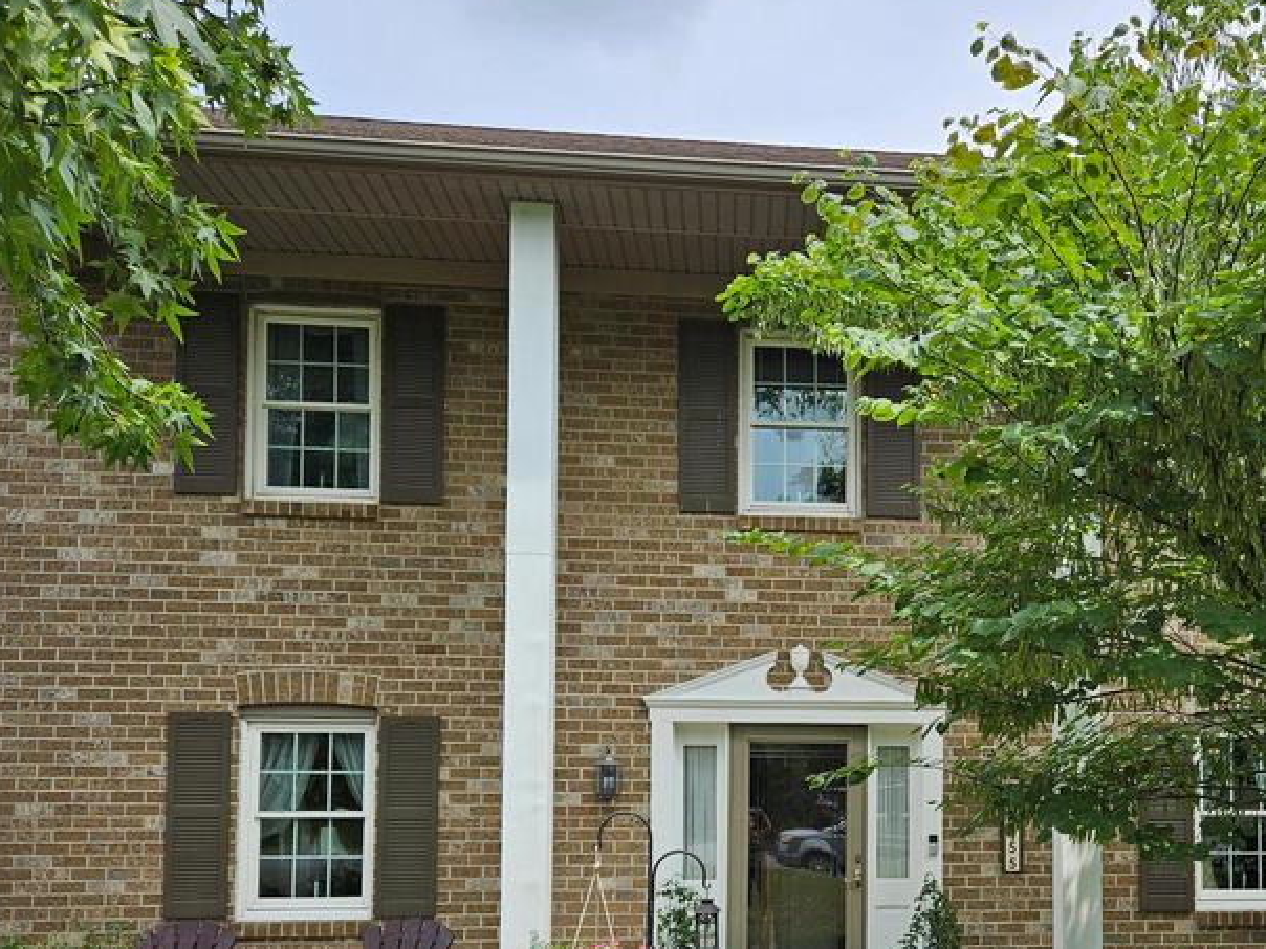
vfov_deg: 36.0
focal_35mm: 39
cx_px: 885
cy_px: 710
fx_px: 1426
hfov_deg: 46.8
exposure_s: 1/1102
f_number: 1.8
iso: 25
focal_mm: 5.4
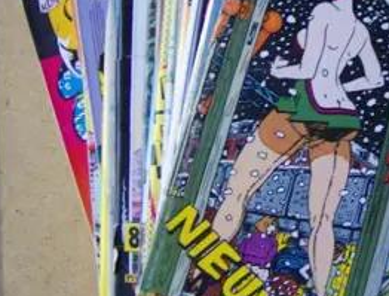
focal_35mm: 65
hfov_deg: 28.9
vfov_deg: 22.5
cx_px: 321
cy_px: 73
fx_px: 734
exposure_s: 1/20.9
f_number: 2.8
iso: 200
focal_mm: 6
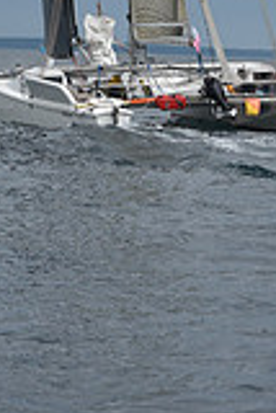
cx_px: 94
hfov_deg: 5.4
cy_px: -302
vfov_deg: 7.9
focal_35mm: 253
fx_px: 2903
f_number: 10
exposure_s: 1/800
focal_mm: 70
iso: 250
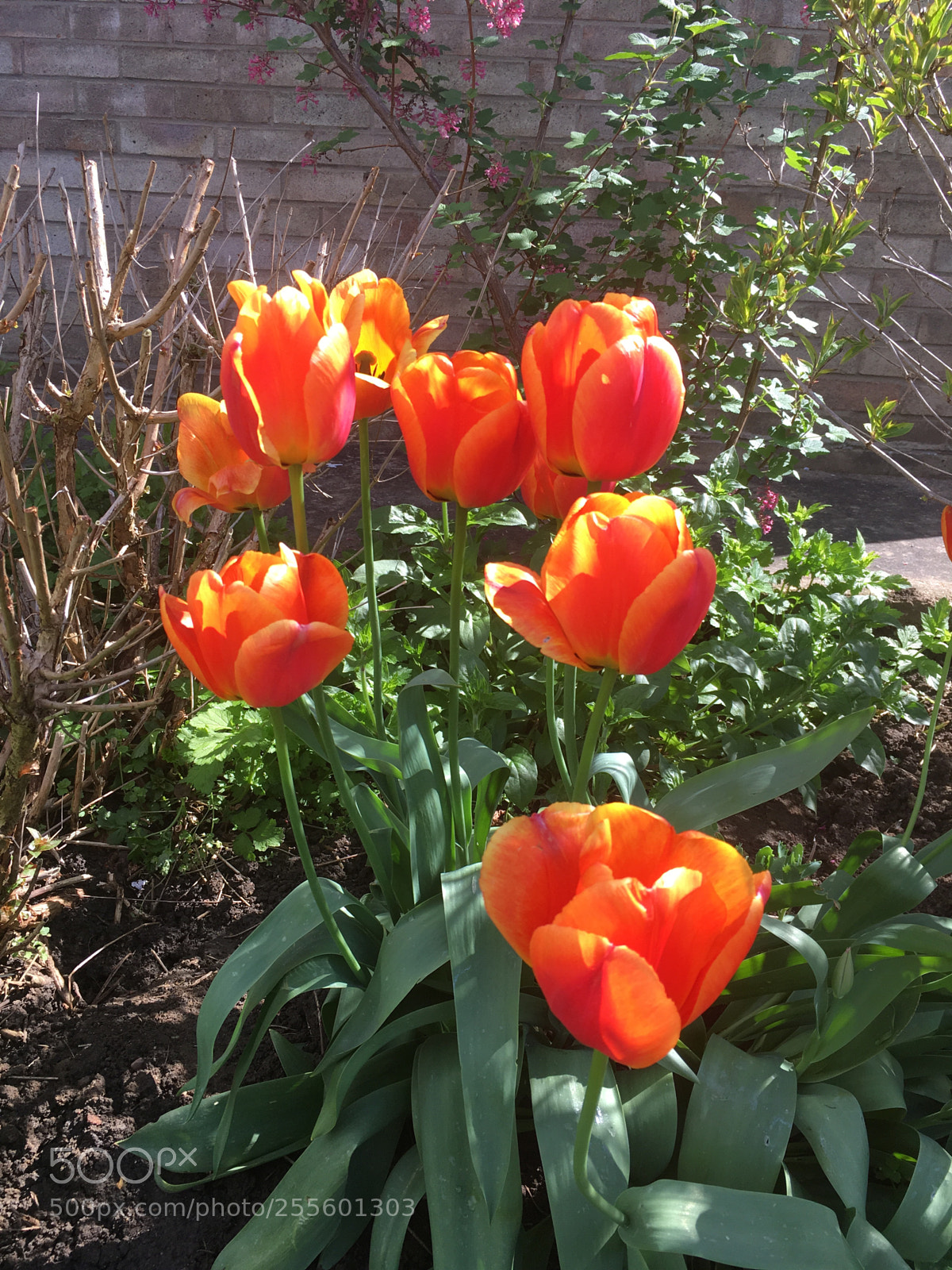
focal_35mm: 29
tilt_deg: -19.6
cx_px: 476
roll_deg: -4.0
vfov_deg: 61.7
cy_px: 635
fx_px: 1063
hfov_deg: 48.2
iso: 25
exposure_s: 1/346
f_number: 2.2
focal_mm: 4.15
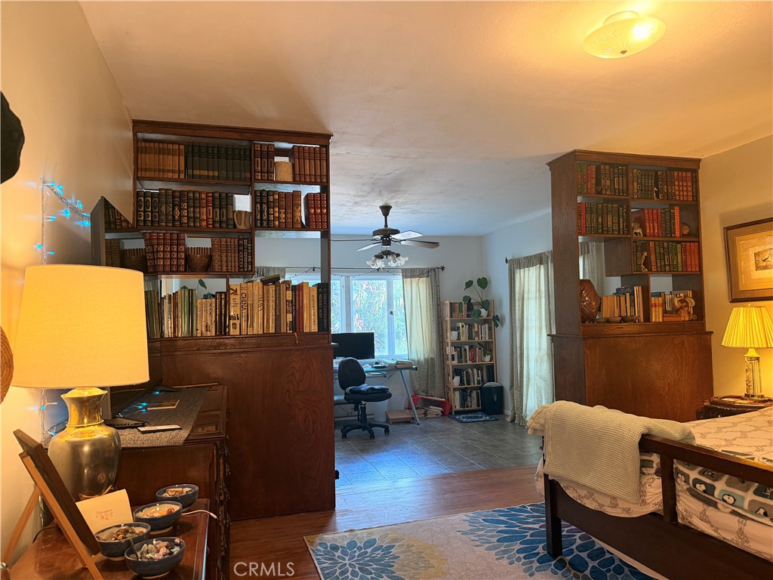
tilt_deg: +2.2
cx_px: 386
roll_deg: +1.4
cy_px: 290
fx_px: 536
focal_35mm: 24
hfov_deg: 71.6
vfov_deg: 56.8
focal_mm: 6.76
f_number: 1.78
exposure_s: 1/120
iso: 320
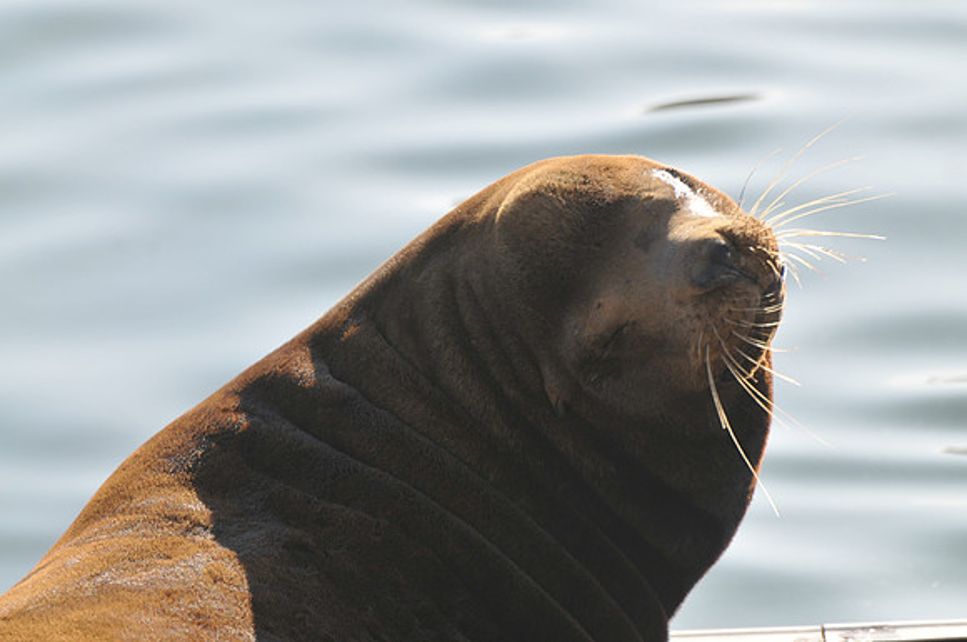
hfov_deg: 4.6
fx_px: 12071
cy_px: 321
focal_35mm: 450
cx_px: 484
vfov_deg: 3.0
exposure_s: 1/250
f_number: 8
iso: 200
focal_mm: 300
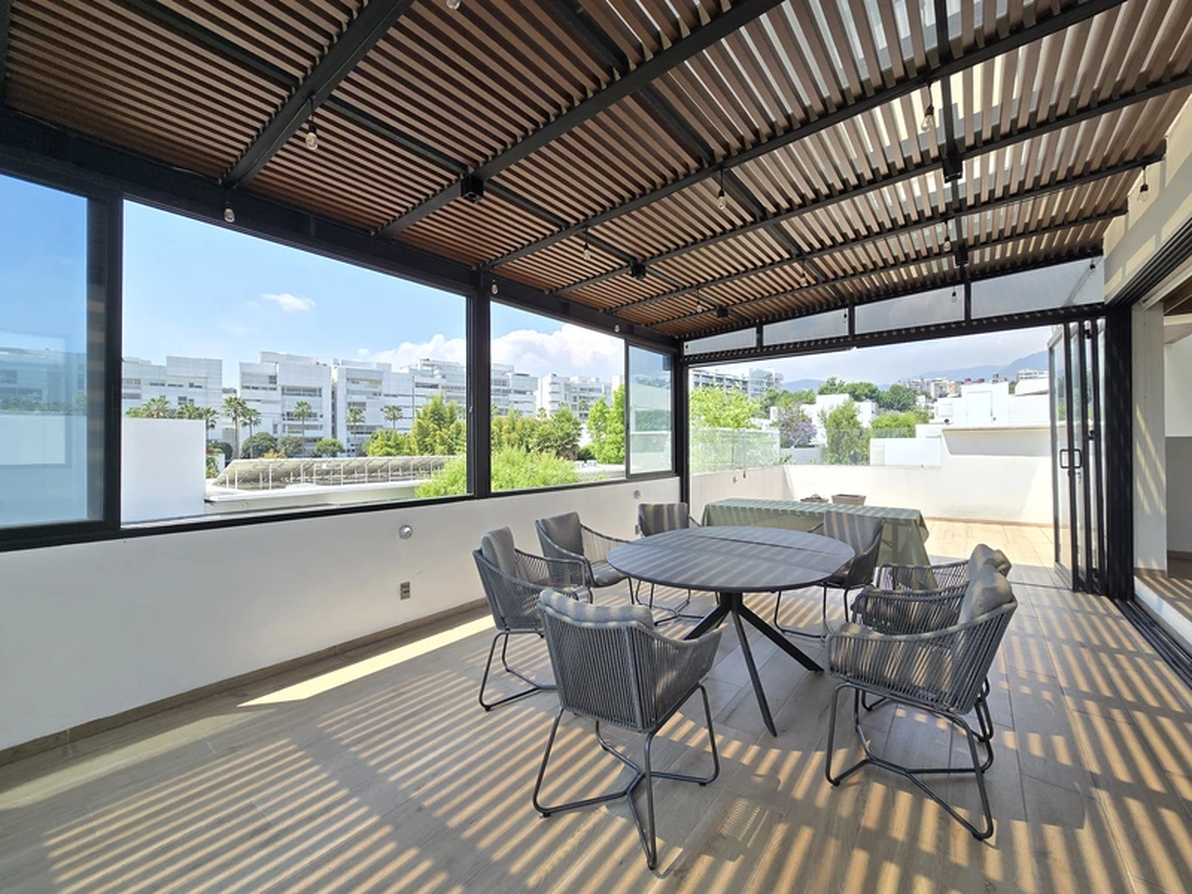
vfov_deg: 89.9
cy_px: 447
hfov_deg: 106.2
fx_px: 448
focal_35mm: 13
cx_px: 596
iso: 50
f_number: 2.2
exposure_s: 1/636
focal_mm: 2.2
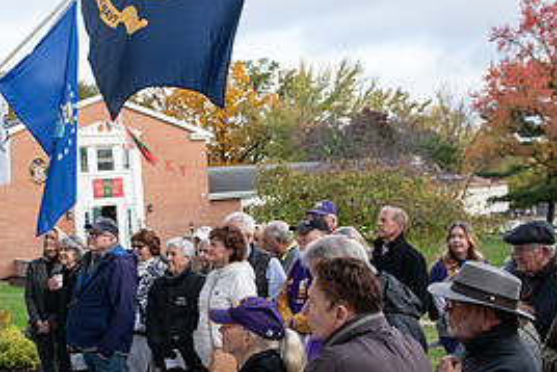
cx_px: 170
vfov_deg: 26.0
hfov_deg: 37.6
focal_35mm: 52
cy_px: 196
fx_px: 805
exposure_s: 1/250
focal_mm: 24
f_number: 3.5
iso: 160
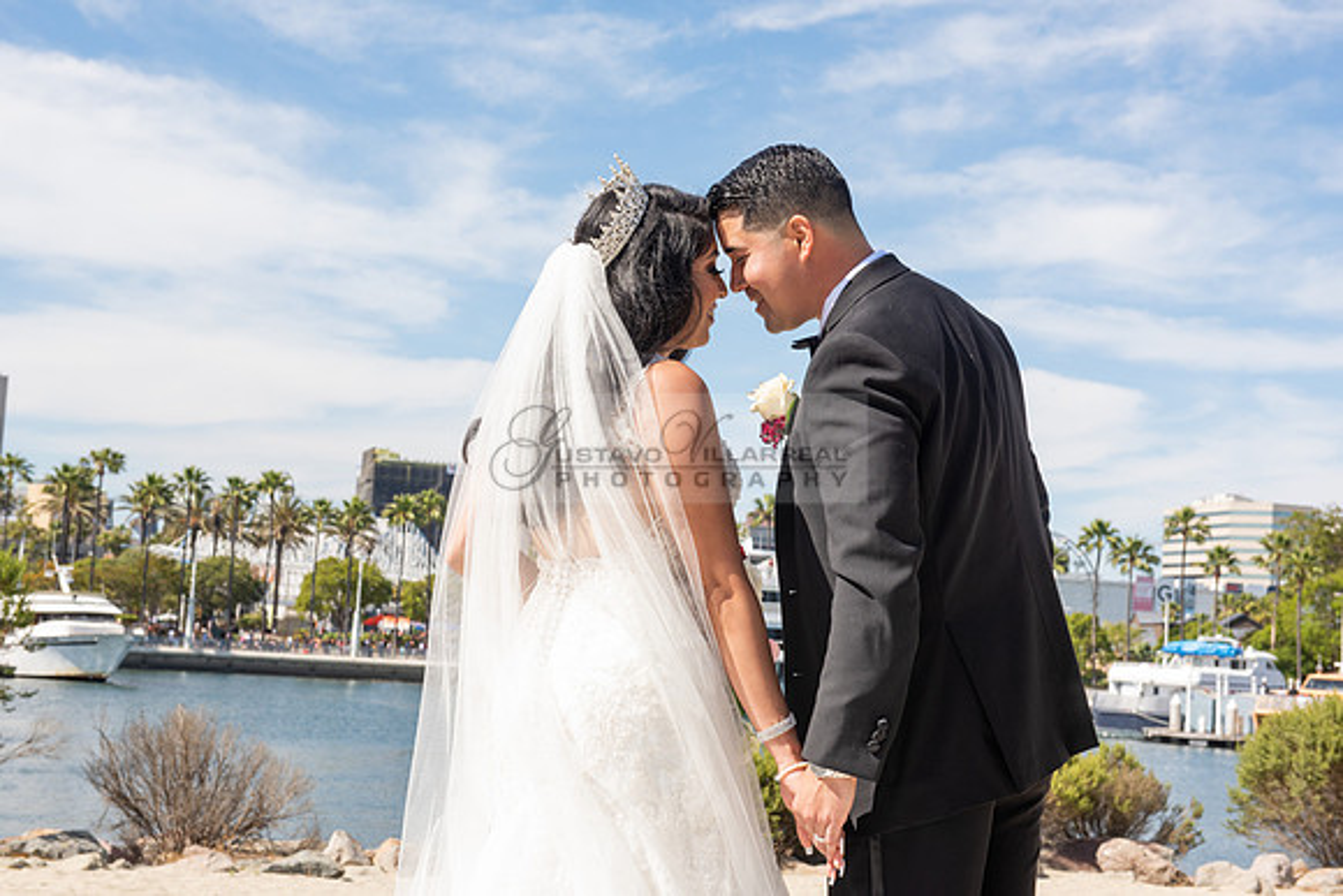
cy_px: 448
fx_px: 2164
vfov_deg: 23.4
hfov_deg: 34.5
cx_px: 672
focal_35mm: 58
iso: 200
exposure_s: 1/200
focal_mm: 58
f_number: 11
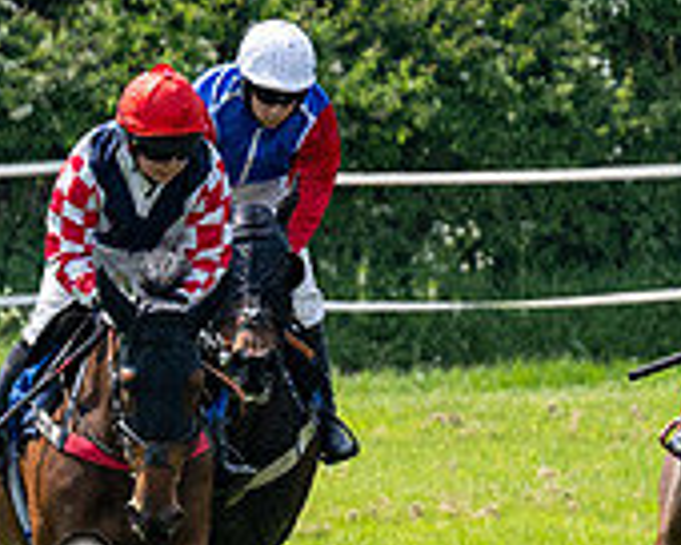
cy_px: 435
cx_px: 1196
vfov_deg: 1.1
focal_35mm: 1365
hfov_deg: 1.4
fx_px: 27512
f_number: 4
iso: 400
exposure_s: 1/4000
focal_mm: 165
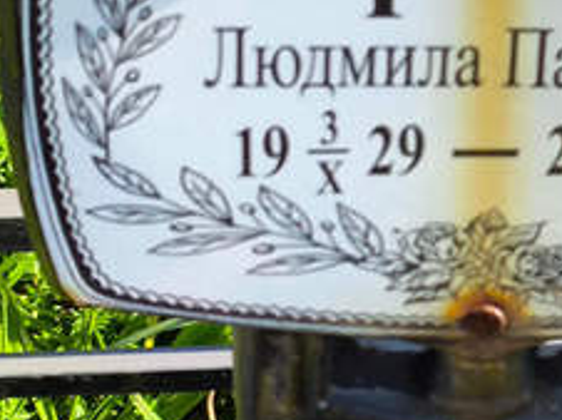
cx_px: 514
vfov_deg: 8.4
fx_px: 2871
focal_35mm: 177
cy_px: 87
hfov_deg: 11.1
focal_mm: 4.71
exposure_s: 1/345
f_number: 1.7
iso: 50
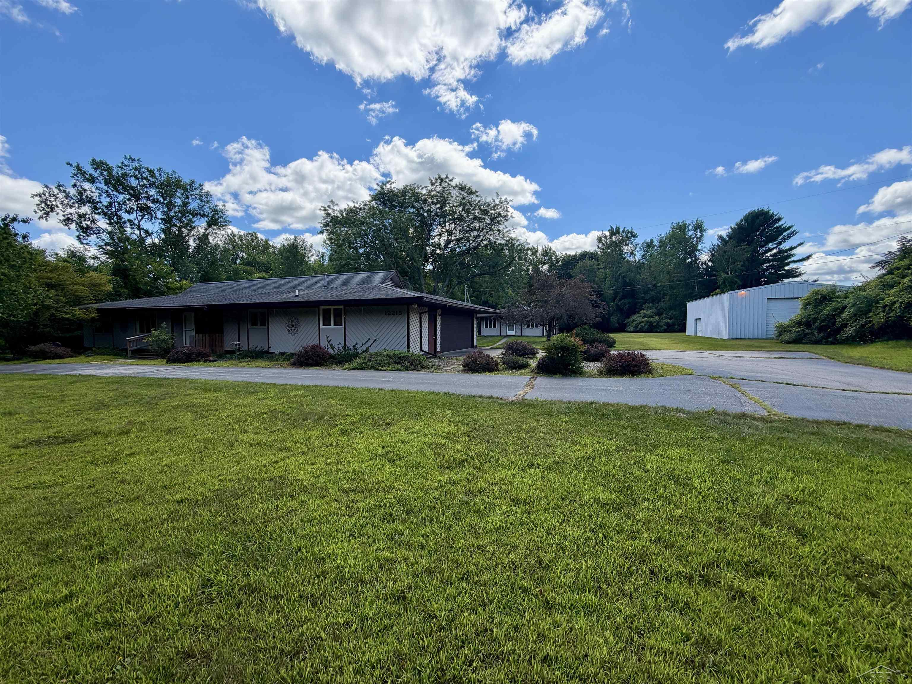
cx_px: 456
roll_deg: +0.0
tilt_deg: -3.1
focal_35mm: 14
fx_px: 369
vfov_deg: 85.7
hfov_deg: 102.1
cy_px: 342
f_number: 2.2
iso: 32
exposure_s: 1/864
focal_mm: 2.22
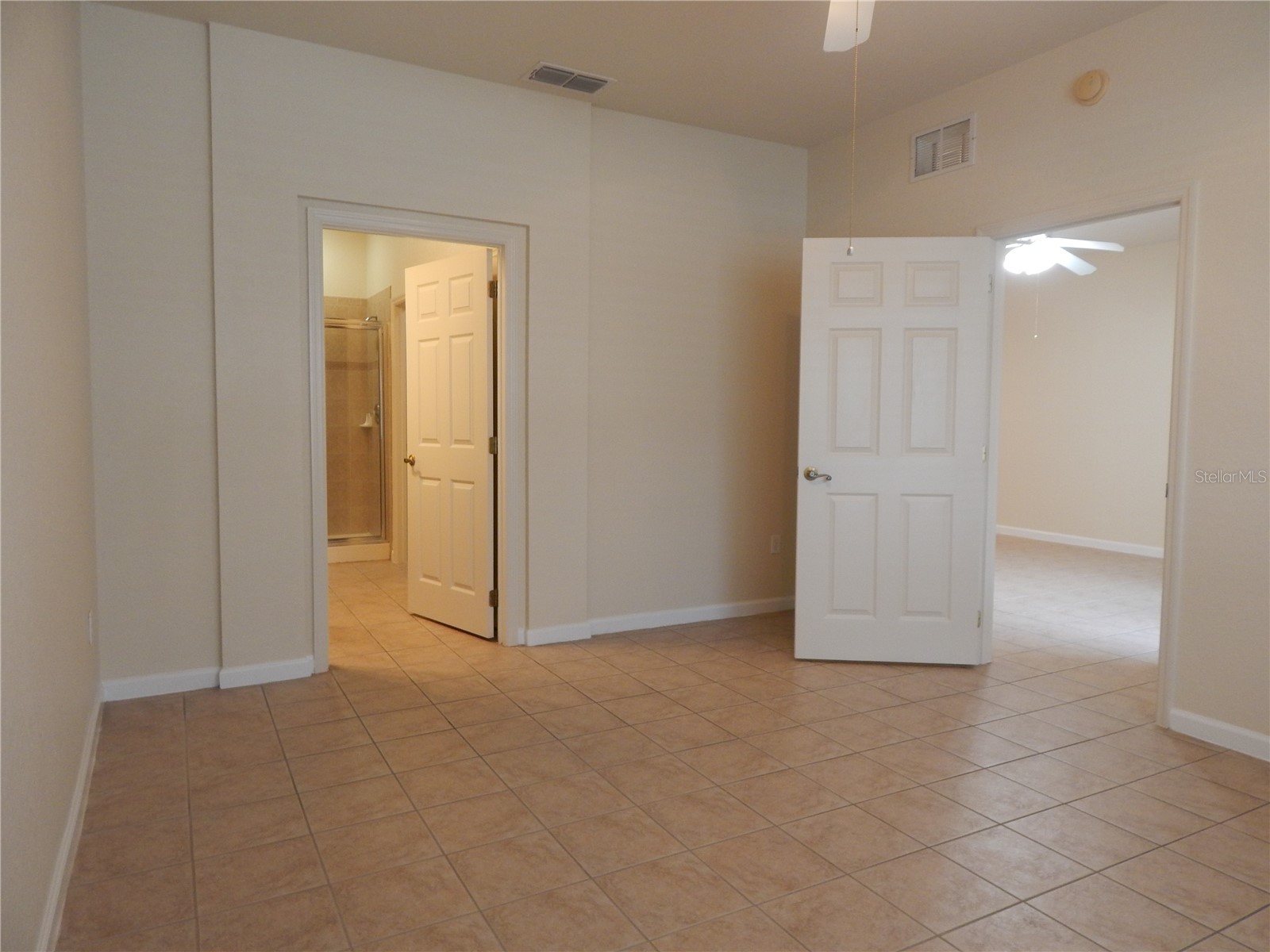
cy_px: 476
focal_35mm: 22
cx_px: 635
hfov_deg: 76.4
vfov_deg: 61.1
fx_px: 807
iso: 200
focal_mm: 4
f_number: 3
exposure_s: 1/25
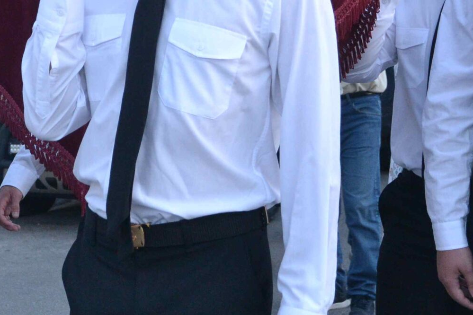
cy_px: 25
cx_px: 156
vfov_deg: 11.1
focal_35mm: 123
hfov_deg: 16.6
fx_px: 1616
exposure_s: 1/250
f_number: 4.2
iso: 1600
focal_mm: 32
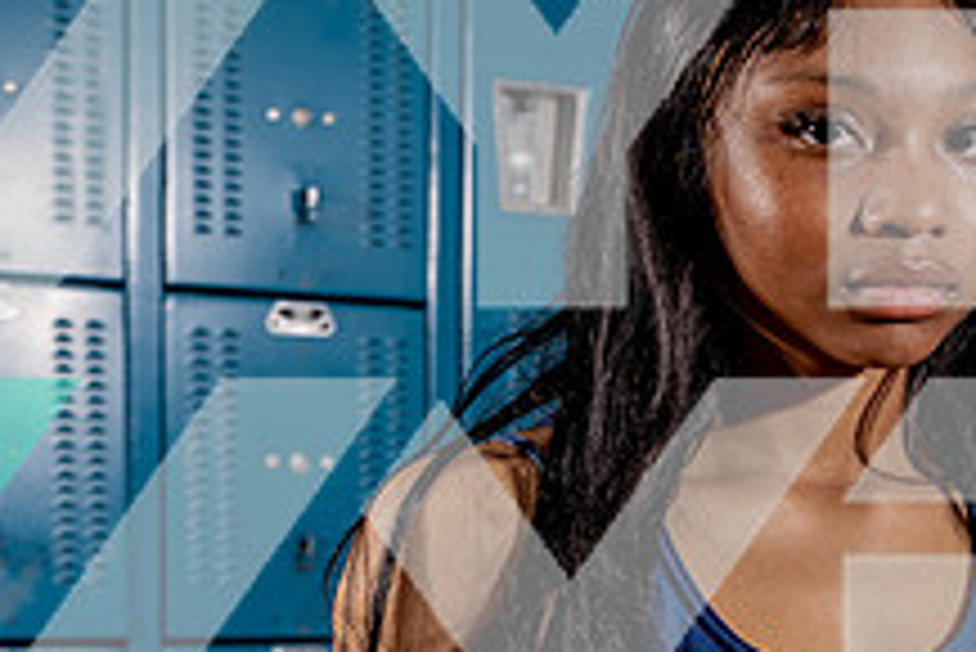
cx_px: 756
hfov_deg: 16.5
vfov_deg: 11.1
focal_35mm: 123
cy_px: 618
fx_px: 3337
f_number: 5
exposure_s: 1/250
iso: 100
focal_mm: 46
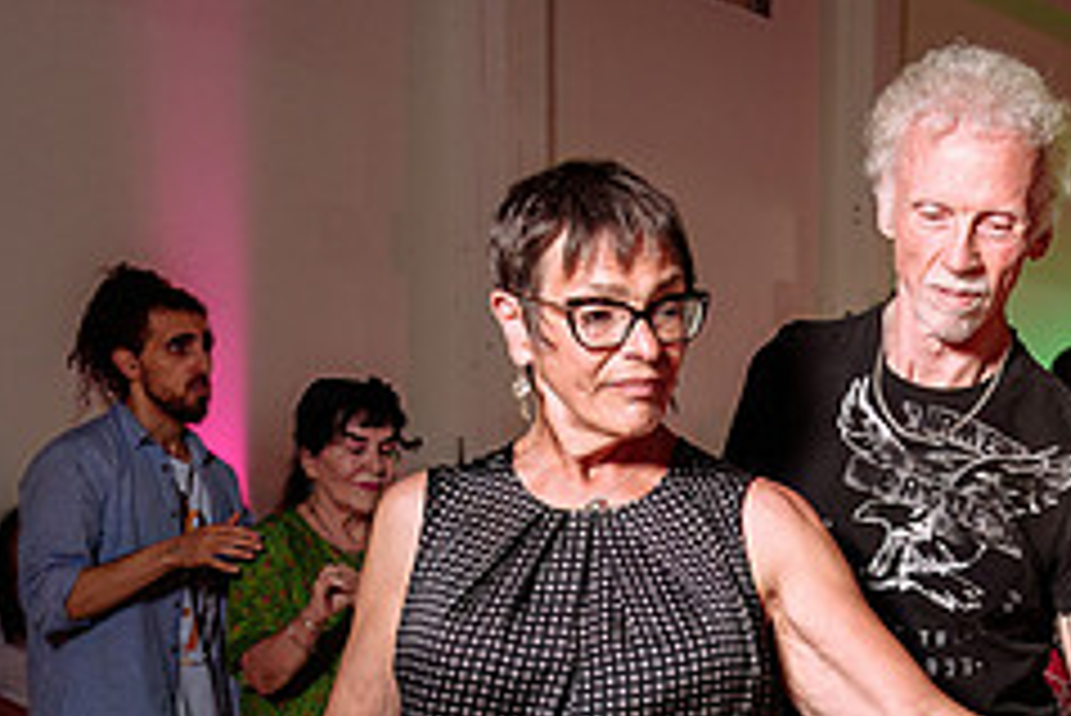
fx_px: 1935
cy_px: 616
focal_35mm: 65
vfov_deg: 20.6
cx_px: 1011
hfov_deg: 29.4
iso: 800
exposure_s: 1/125
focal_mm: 24
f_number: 3.5
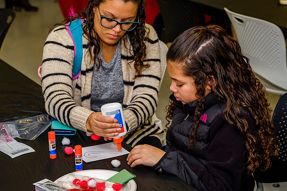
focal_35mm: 91
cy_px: 101
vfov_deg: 15.0
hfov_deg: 22.4
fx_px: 726
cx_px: 143
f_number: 4
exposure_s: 1/125
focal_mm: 56
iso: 400
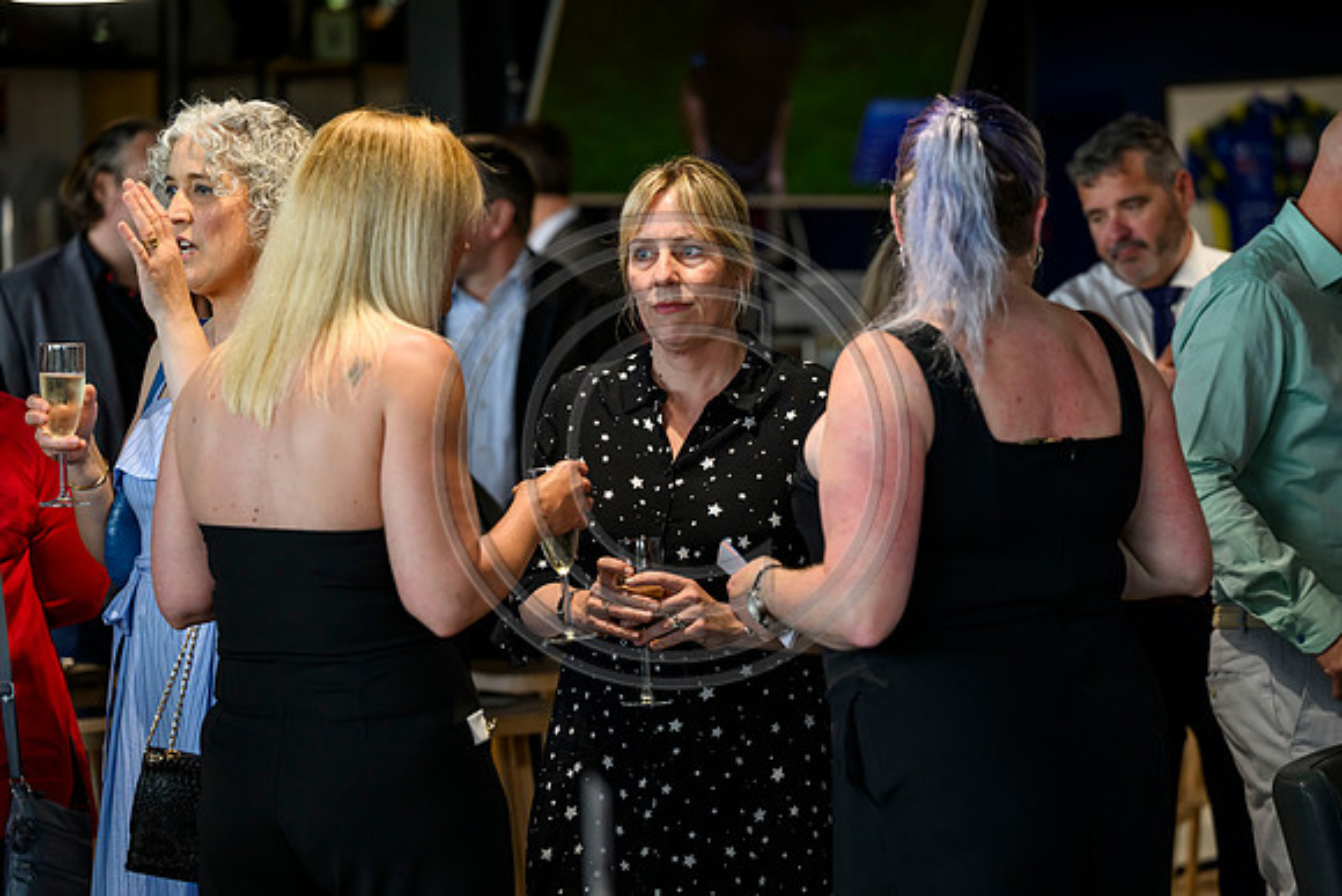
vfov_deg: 12.5
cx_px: 671
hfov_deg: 18.6
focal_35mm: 110
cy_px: 448
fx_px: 4101
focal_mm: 110
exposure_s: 1/400
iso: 1600
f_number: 3.2
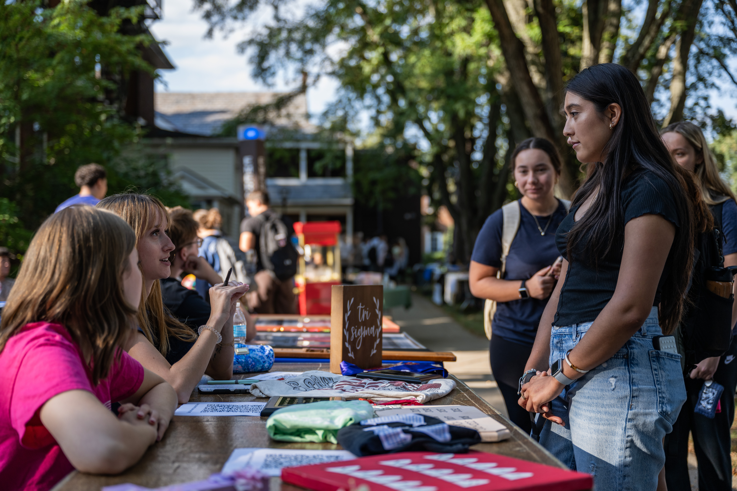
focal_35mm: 49
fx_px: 1003
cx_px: 368
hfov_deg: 40.3
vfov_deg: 27.5
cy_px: 246
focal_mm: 49
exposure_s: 1/640
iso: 200
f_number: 2.8
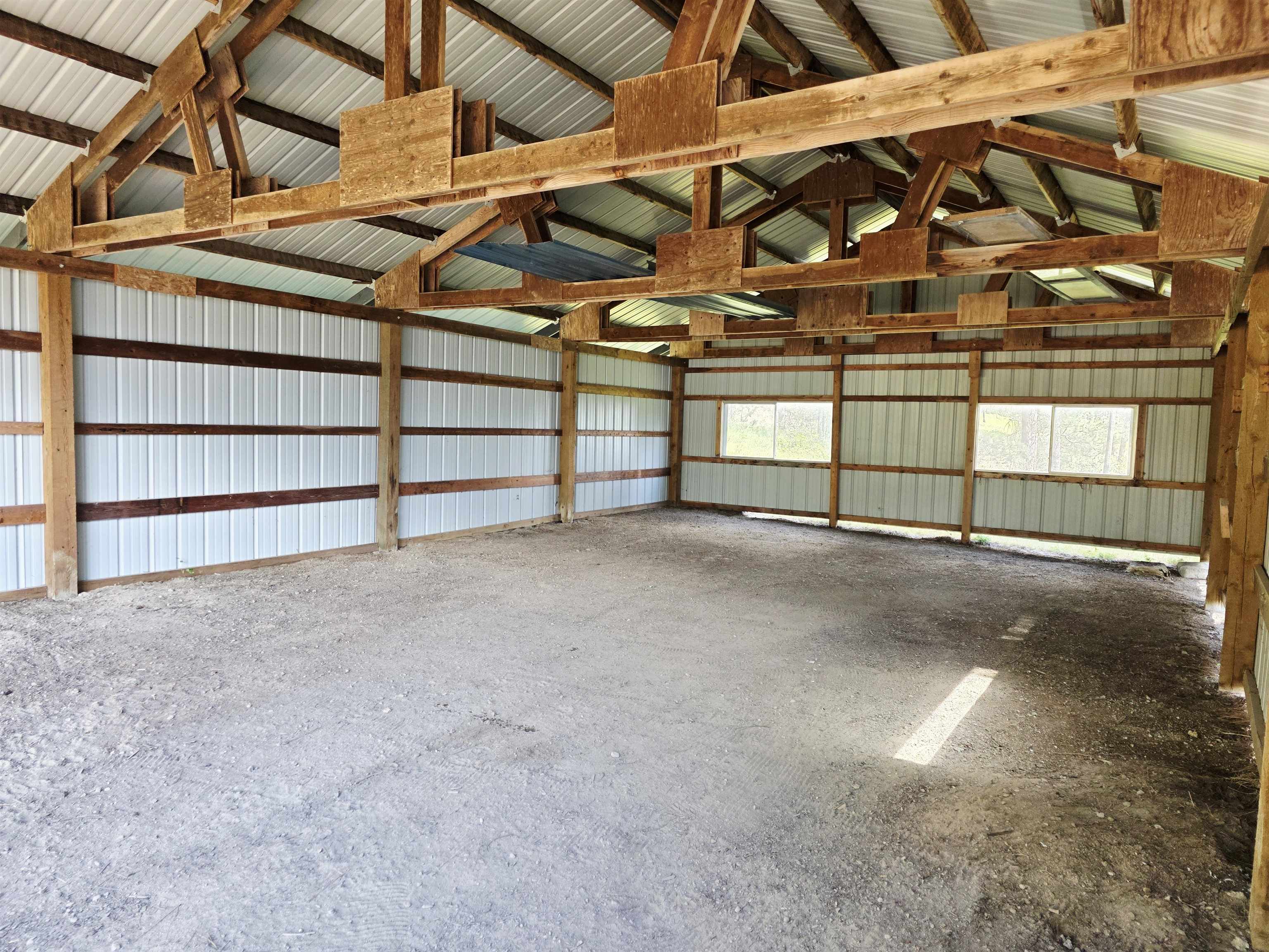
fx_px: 843
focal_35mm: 23
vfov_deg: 58.9
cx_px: 634
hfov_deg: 73.9
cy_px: 476
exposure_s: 1/182
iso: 100
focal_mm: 6.3
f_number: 1.7
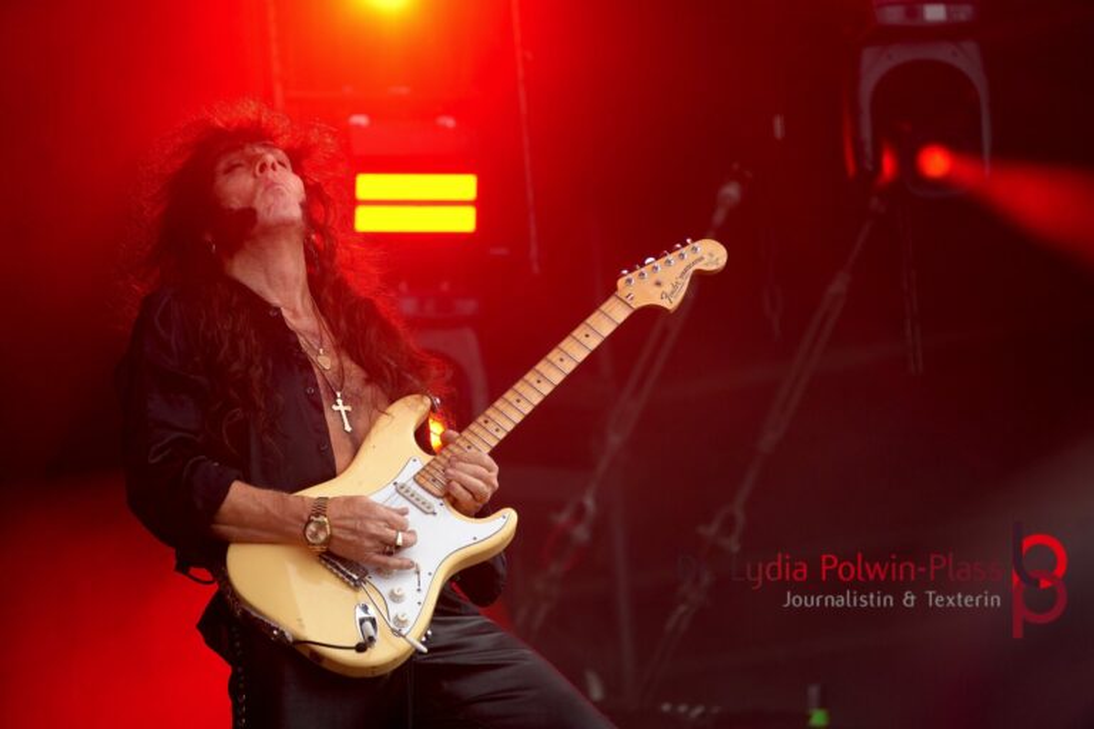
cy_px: 364
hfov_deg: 7.7
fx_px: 8159
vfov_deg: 5.1
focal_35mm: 268
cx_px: 547
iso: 400
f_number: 6.3
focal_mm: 179
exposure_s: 1/320
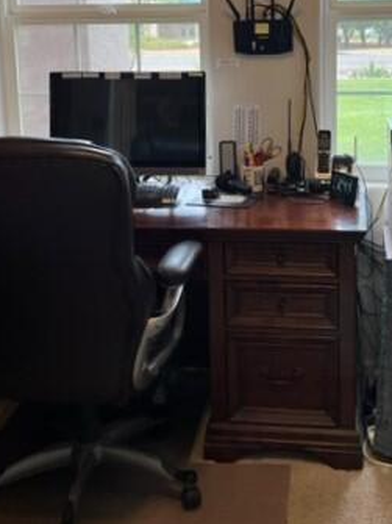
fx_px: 725
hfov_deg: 30.0
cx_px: 268
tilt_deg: -8.3
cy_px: 126
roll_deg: -0.4
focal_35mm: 48
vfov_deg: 38.6
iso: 50
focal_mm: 5.7
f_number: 1.5
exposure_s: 1/120
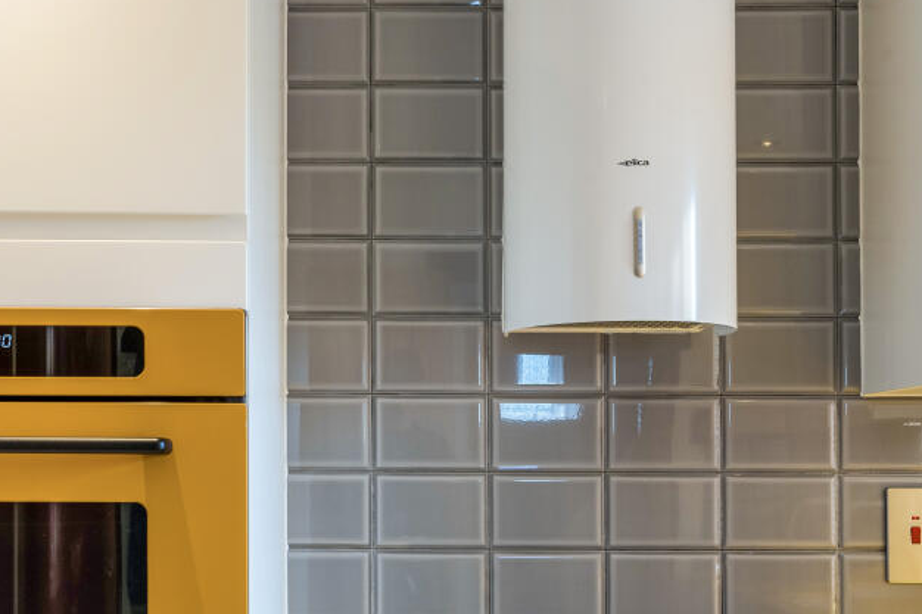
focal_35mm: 54
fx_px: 1383
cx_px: 396
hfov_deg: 36.8
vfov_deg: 24.8
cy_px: 447
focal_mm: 33
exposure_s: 1/10
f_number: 10
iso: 640
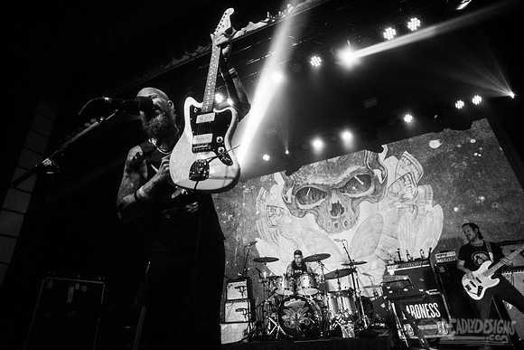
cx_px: 262
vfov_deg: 62.0
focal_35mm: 20
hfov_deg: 84.0
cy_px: 175
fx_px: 291
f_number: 3.2
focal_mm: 20
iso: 3200
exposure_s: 1/500
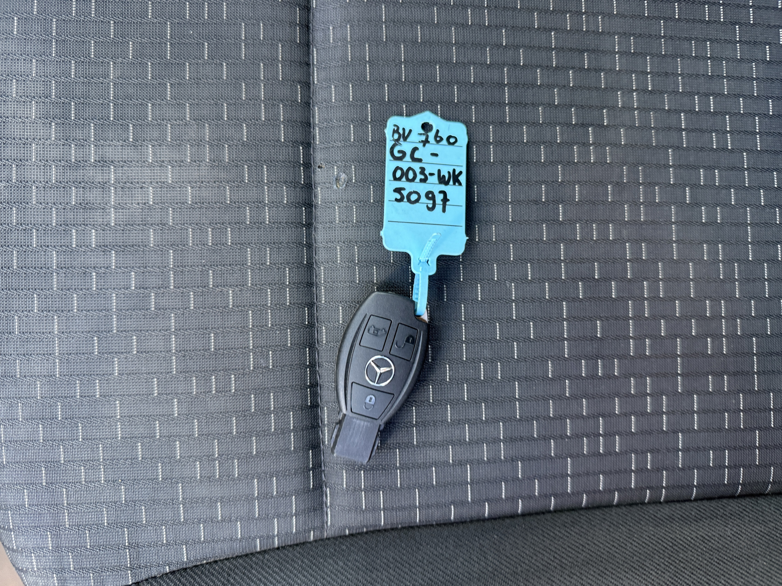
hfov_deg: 71.6
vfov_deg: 56.8
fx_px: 542
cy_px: 293
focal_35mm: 24
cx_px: 391
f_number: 1.78
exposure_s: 1/60
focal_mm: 6.76
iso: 320
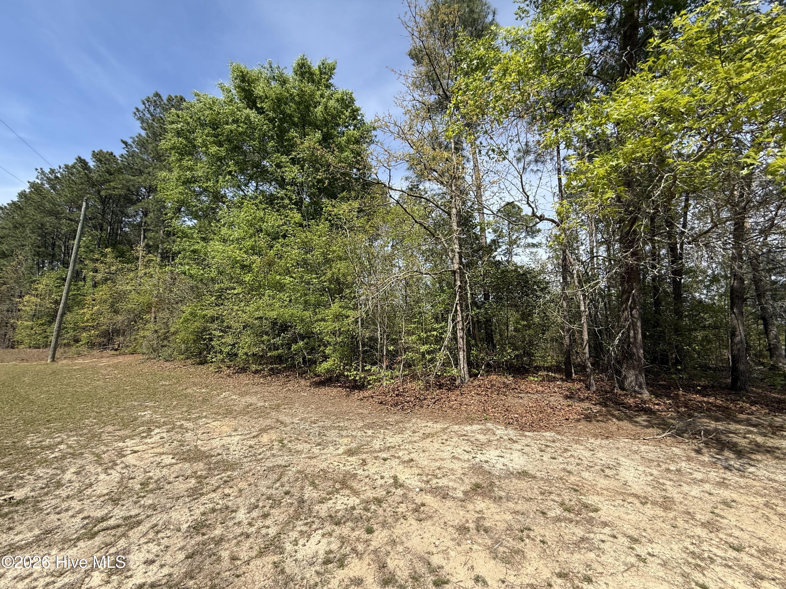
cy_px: 294
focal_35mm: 14
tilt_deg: +9.1
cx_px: 393
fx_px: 318
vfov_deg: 85.7
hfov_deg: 102.1
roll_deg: -0.6
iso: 50
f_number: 2.2
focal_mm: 2.22
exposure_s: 1/1033
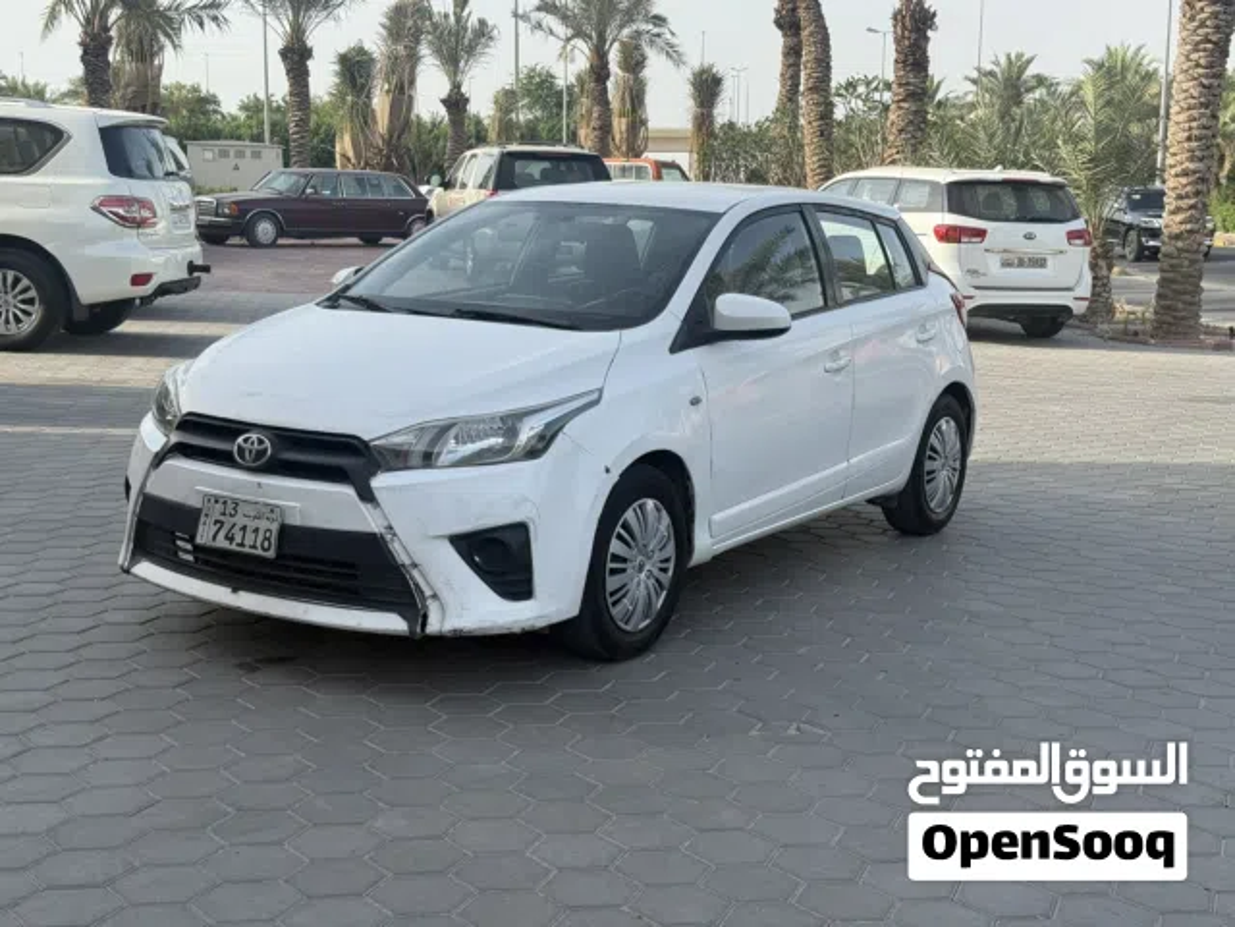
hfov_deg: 39.7
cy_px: 464
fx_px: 1713
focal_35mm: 48
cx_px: 618
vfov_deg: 30.3
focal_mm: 6.76
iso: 64
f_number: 1.78
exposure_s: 1/1642
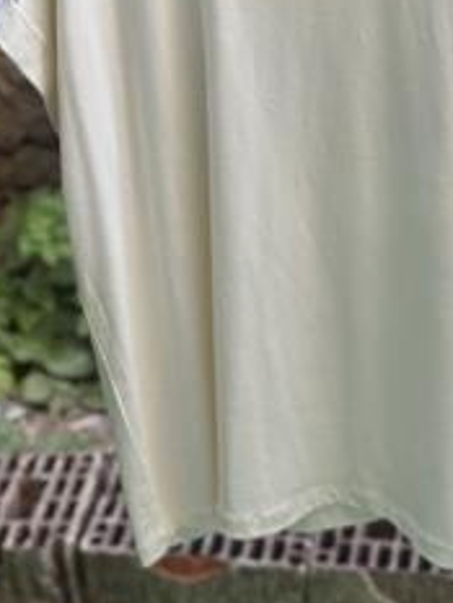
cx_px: 324
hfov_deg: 17.3
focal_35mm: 85
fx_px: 1482
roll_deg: +2.4
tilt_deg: -20.8
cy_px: 87
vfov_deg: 22.6
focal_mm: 6.76
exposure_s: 1/141
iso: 50
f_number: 1.78
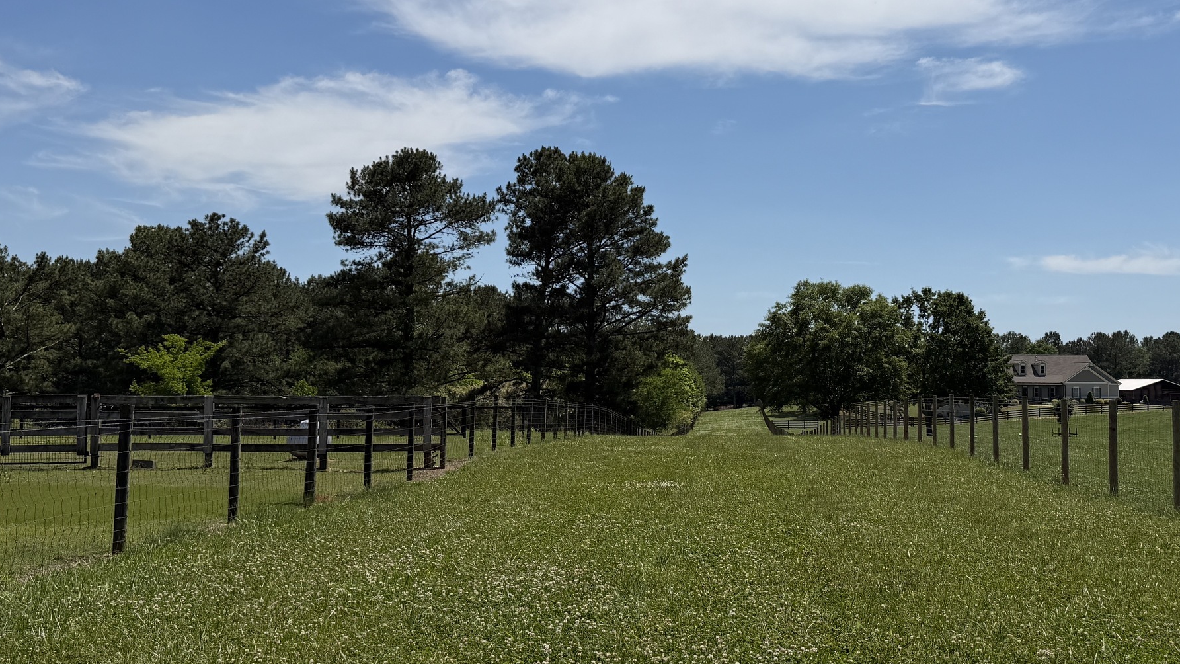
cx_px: 752
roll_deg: -0.1
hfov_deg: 45.0
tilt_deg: +4.2
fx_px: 1408
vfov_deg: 26.5
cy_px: 285
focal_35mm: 45
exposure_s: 1/9091
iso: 80
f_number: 1.78
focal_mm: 6.76
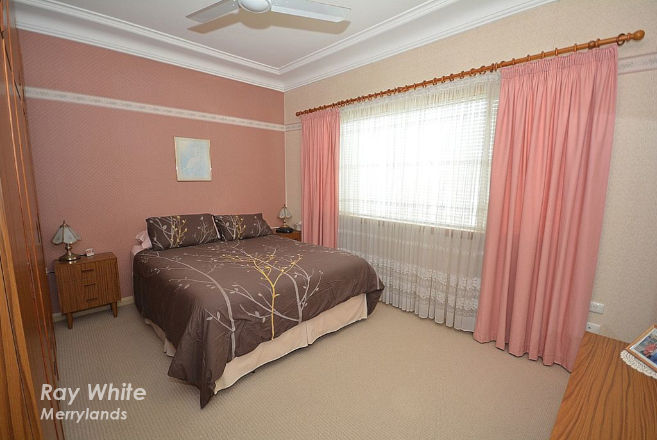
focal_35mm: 15
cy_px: 220
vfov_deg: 77.5
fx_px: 274
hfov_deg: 100.3
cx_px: 328
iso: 220
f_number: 4
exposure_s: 1/60
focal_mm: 10
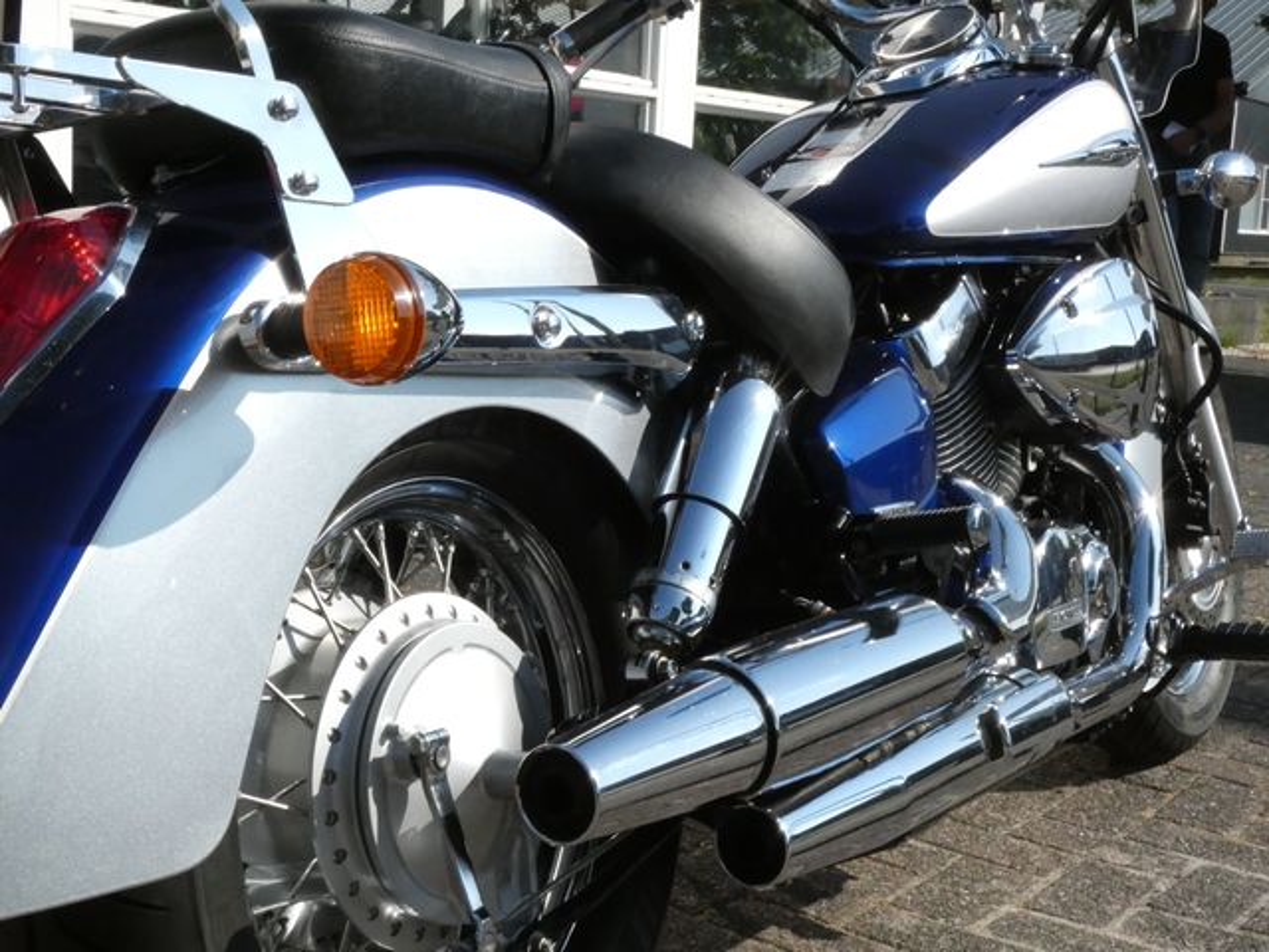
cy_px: 476
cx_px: 634
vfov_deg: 27.5
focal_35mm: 53
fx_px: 1943
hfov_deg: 36.2
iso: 800
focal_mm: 9.5
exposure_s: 1/2000
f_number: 8
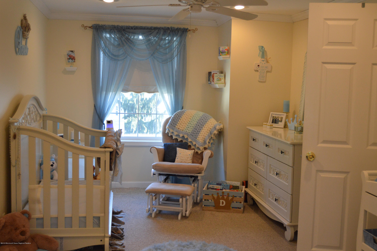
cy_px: 126
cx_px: 188
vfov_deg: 34.1
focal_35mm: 39
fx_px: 408
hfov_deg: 49.6
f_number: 4
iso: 800
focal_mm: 26
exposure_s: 1/100
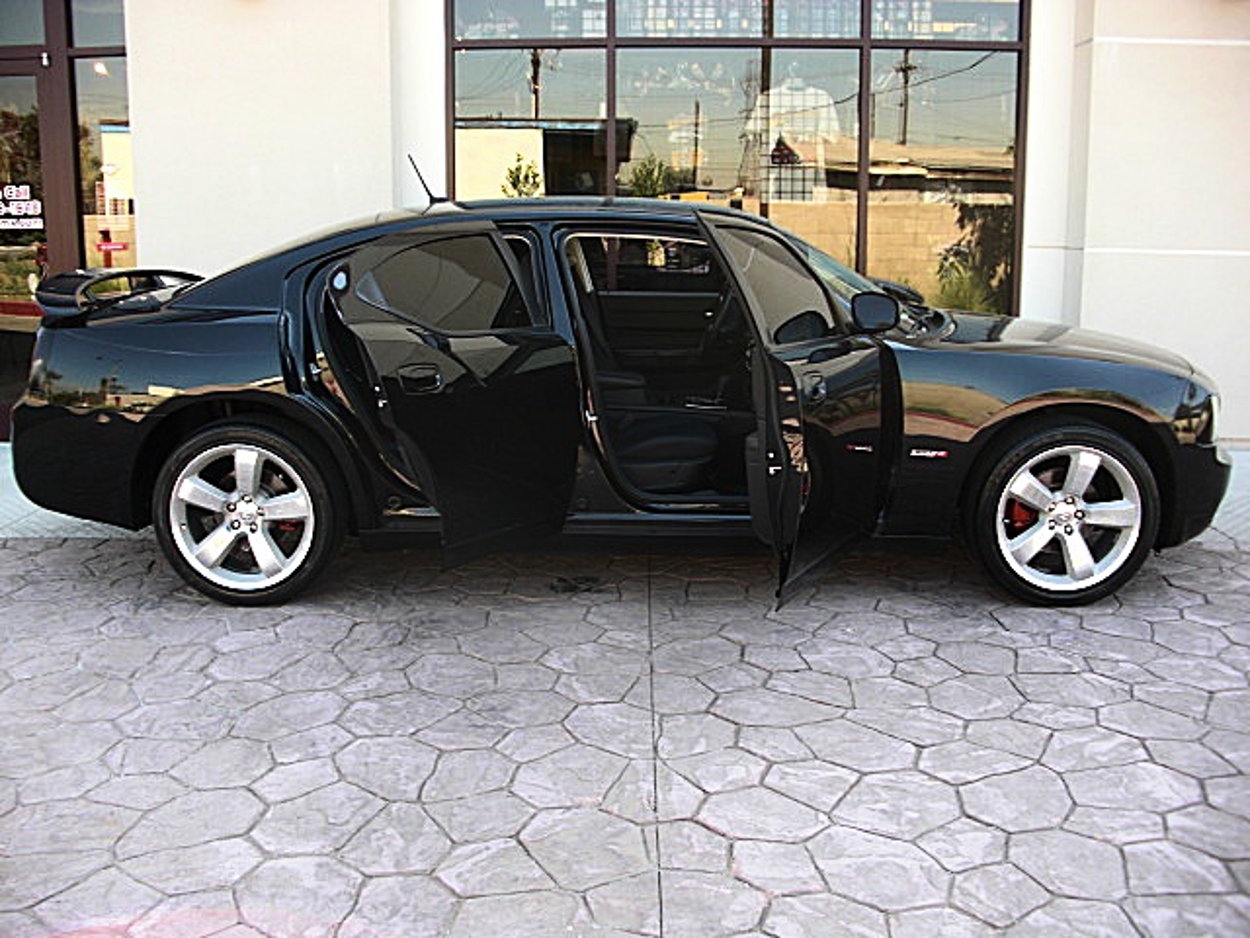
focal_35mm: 36
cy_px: 469
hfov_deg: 51.4
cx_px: 625
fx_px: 1300
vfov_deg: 39.7
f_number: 2.8
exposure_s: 1/80
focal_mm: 6.3
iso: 50
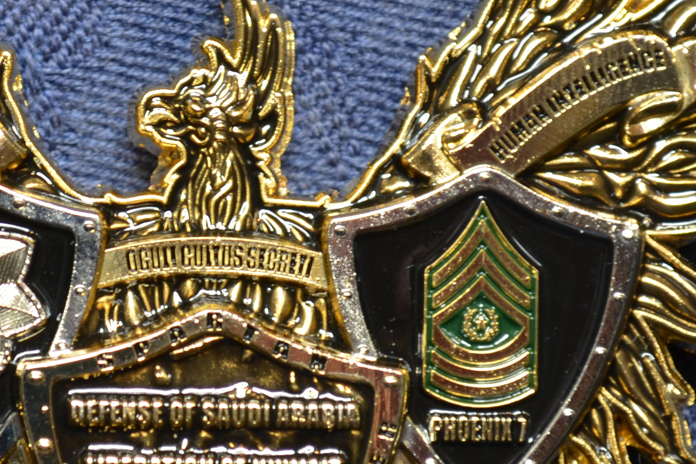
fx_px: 4240
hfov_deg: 9.4
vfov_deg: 6.3
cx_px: 227
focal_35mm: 219
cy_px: 318
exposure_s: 1/2.5
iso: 160
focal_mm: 55
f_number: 8
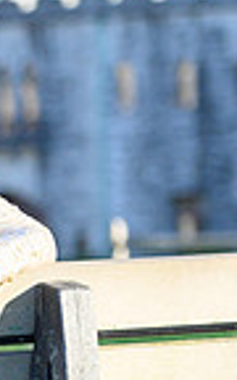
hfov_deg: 3.0
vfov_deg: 4.9
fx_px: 4464
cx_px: -411
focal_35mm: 432
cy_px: 285
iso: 1600
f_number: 3.2
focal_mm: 105
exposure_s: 1/4000
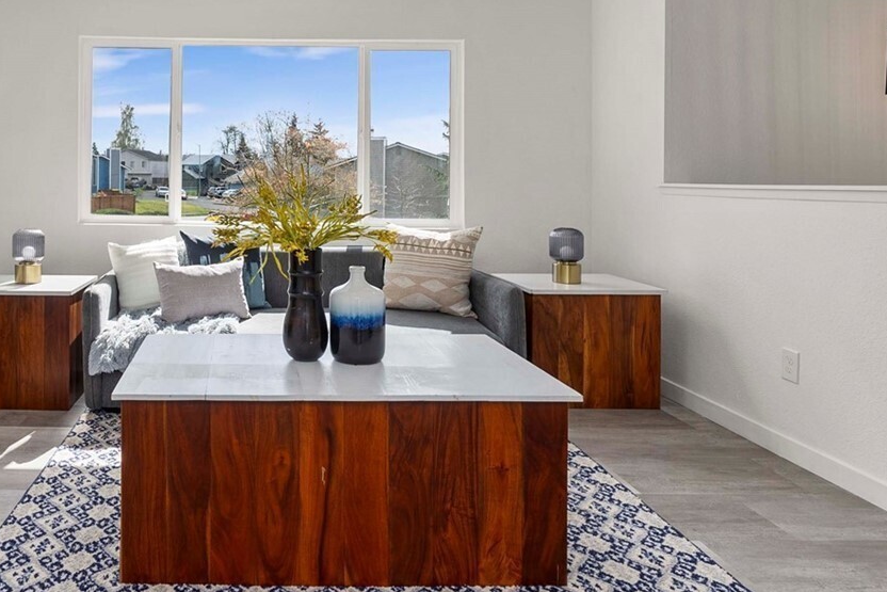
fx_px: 616
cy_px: 208
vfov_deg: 50.6
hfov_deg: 69.5
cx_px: 297
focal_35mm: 25
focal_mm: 13
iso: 80
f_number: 7.1
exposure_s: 1/250
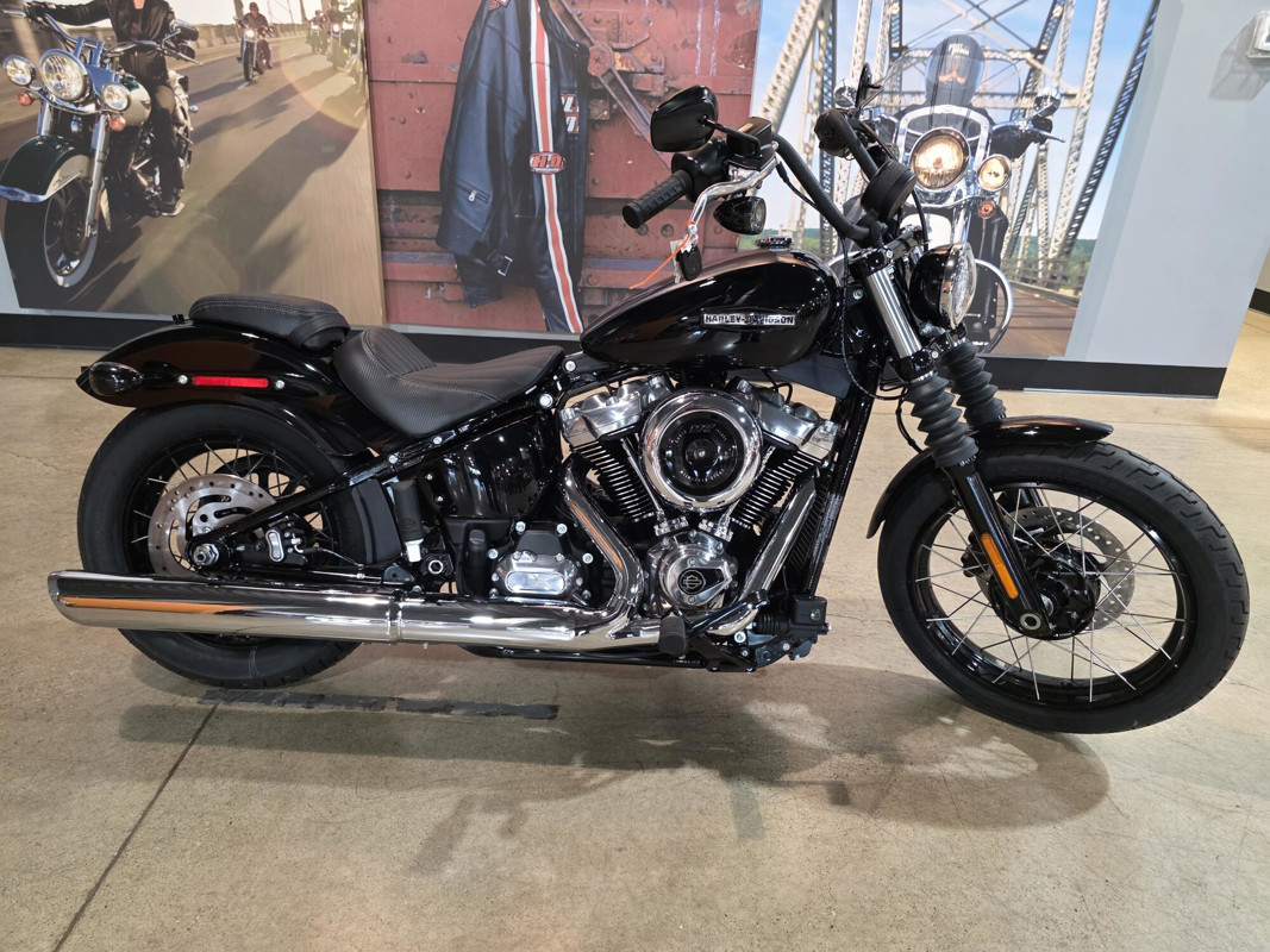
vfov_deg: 58.9
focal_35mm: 23
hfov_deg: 73.9
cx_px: 635
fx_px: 844
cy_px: 476
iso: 1000
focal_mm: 6.3
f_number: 1.7
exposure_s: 1/120
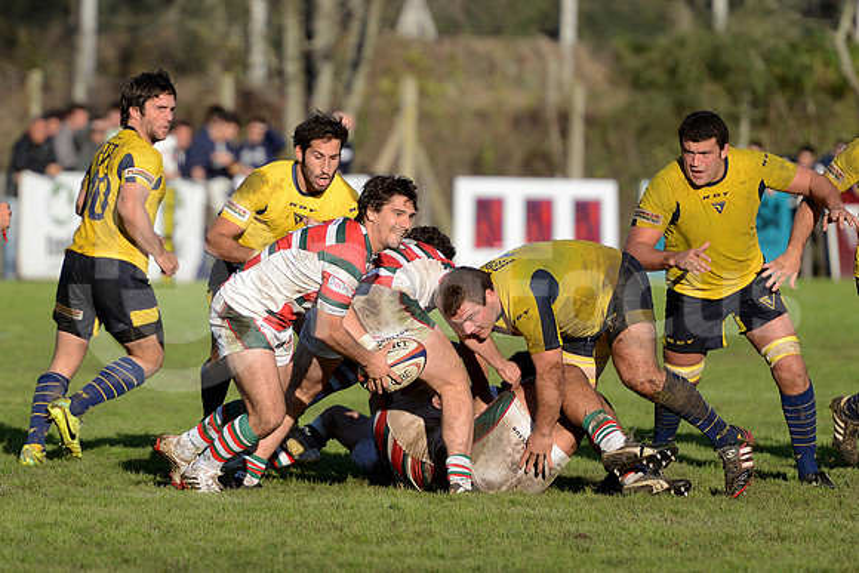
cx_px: 430
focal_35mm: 270
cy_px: 286
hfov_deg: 7.6
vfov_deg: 5.1
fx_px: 6444
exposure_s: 1/2500
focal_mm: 270
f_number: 4
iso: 640
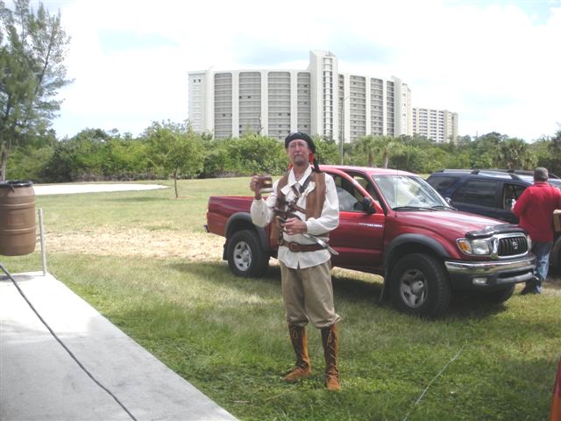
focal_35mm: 36
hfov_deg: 51.4
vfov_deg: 39.7
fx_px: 583
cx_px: 280
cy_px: 210
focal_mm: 6.3
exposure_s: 1/472
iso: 64
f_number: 3.5
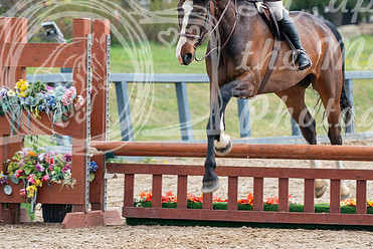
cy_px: 59
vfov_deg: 3.1
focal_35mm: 450
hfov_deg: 4.6
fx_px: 4666
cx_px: 219
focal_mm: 288
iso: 200
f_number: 5.6
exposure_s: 1/320
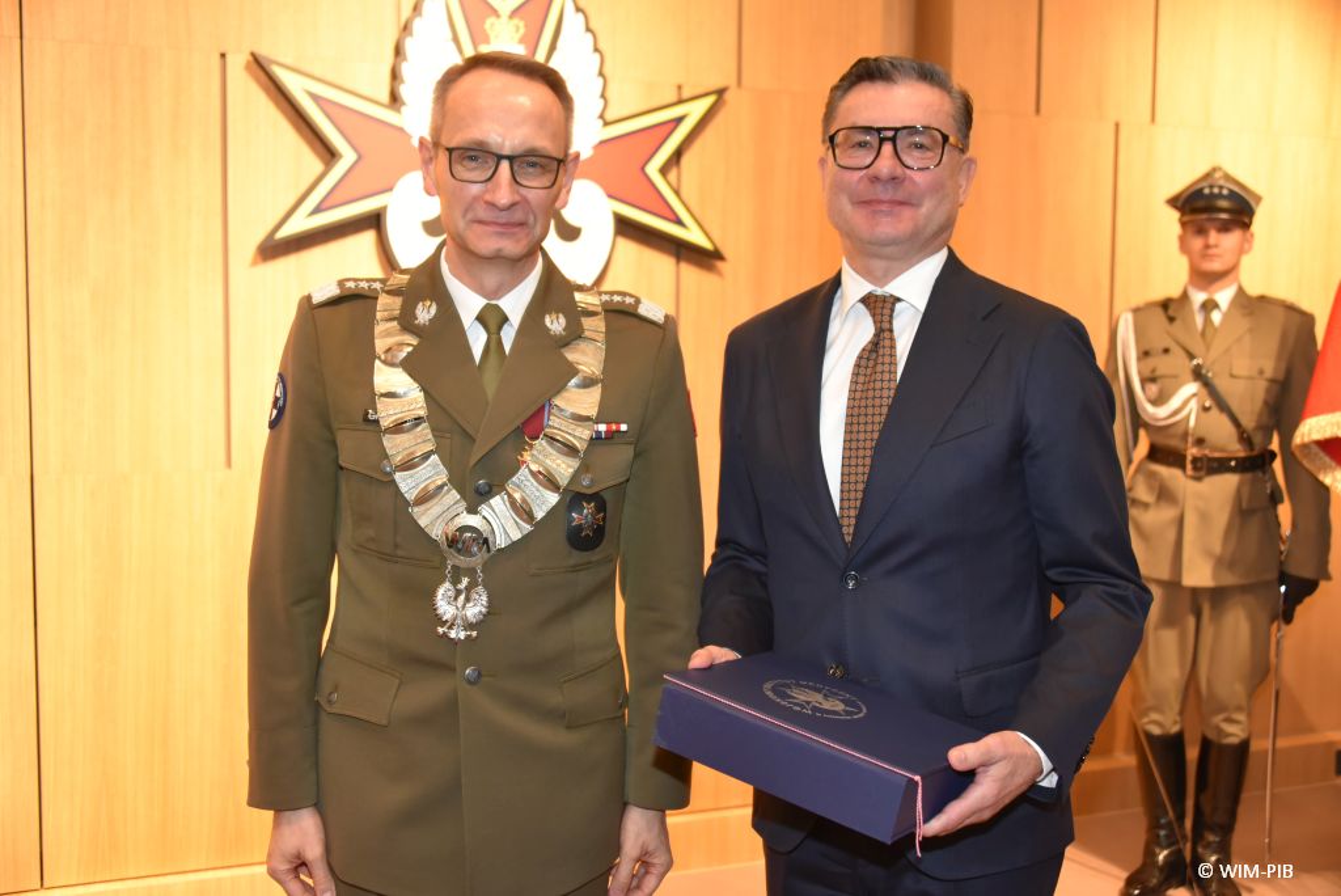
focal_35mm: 42
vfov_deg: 31.9
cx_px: 670
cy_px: 448
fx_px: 1565
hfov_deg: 46.4
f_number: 4
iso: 3200
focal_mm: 42
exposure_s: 1/60
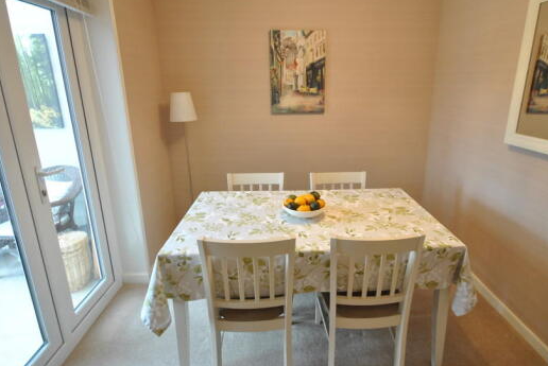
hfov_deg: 86.7
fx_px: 289
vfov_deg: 64.4
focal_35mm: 19
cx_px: 294
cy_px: 158
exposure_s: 1/15
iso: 400
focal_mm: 10
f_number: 4
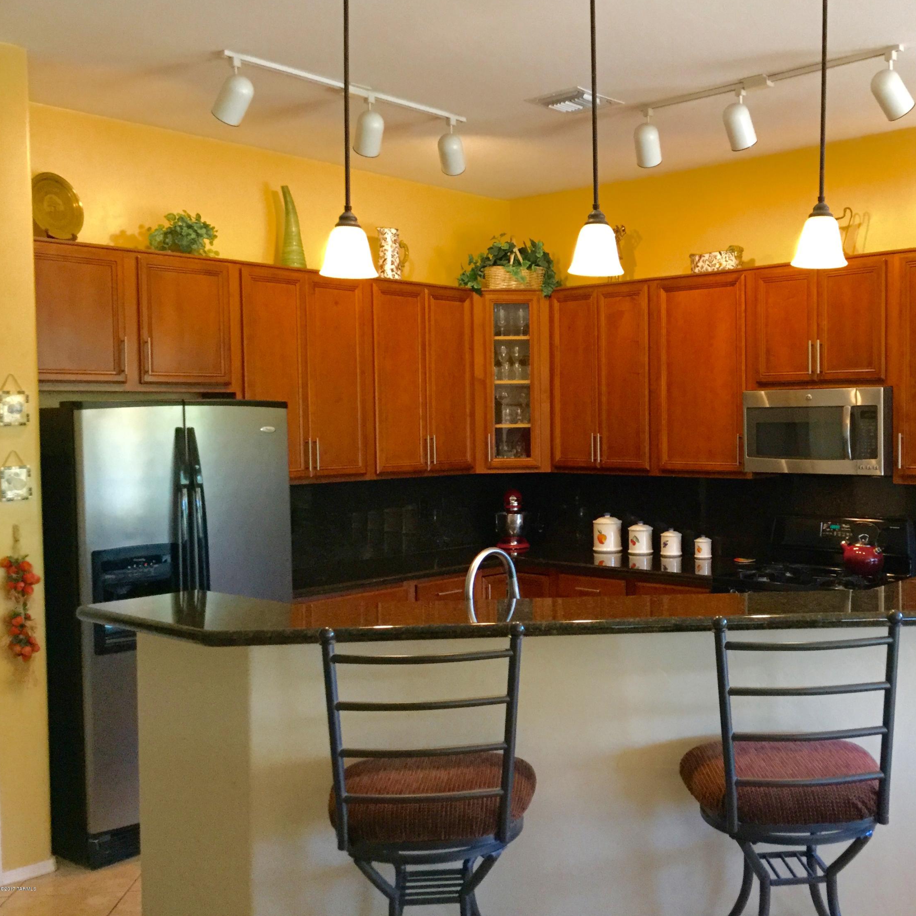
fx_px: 1108
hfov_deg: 44.2
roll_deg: +0.8
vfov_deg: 44.9
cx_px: 616
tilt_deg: -2.3
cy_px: 454
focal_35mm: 37
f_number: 2.4
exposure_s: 1/30
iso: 160
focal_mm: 3.3
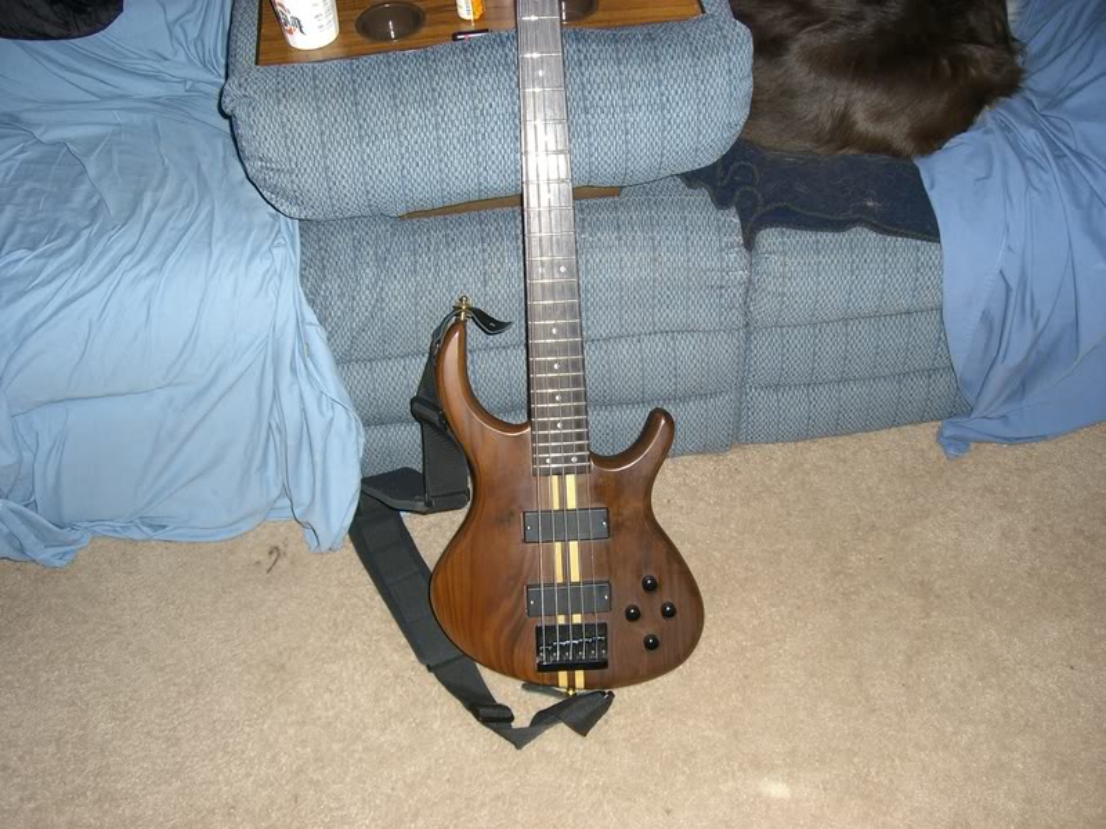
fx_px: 1214
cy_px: 414
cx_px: 553
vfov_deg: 37.7
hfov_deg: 49.0
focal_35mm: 38
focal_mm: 6.2
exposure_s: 1/60
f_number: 2.7
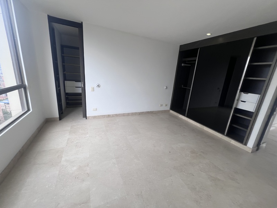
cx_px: 138
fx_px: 104
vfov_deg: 89.9
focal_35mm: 13
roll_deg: -4.1
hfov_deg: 106.2
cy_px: 104
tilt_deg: -13.6
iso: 32
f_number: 1.8
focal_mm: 1.57
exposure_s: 1/179
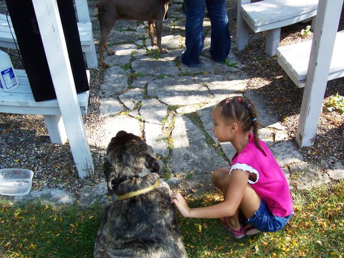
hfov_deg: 50.1
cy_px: 129
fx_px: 368
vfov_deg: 38.7
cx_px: 172
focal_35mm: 37
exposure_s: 1/250
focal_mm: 5.6
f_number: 2.8
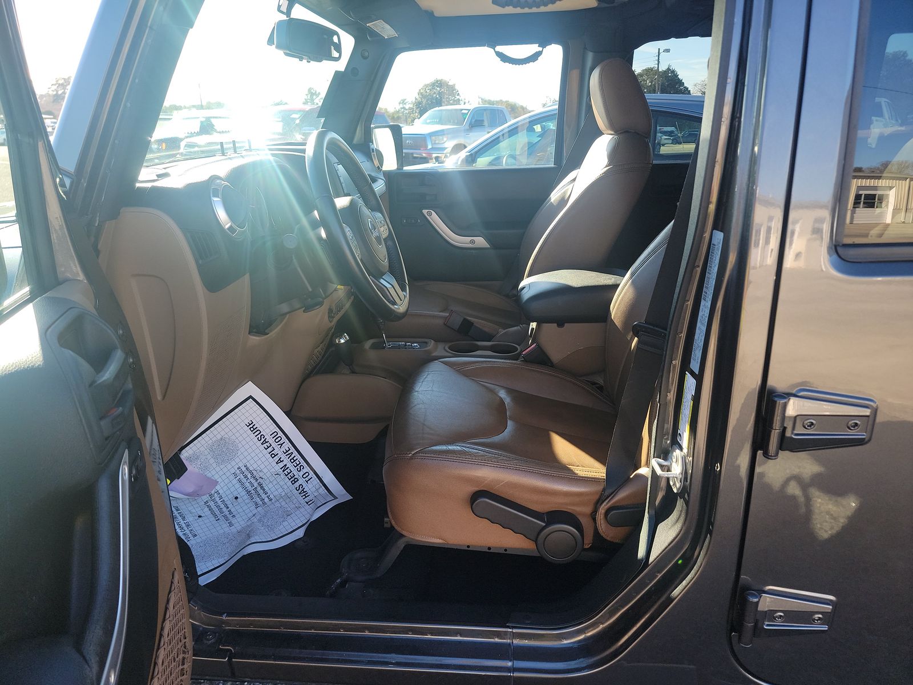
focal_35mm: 24
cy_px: 342
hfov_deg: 71.6
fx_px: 633
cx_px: 456
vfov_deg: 56.8
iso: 51
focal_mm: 6.7
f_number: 1.8
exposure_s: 1/119
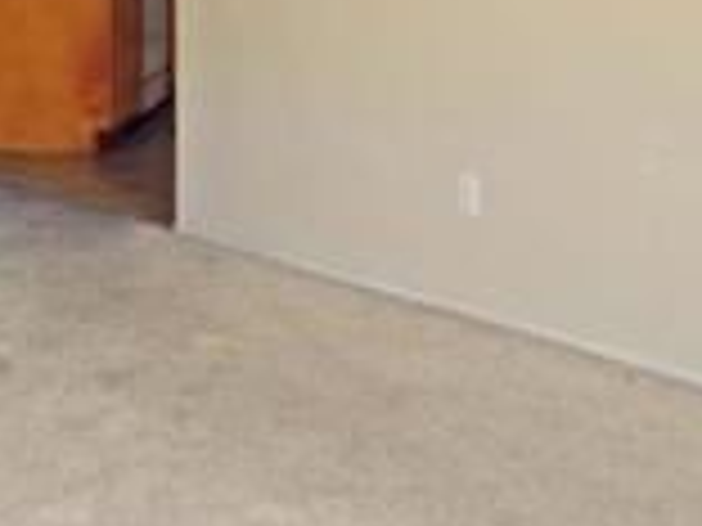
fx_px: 2150
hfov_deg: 17.1
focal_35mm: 106
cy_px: -342
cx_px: -297
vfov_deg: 13.0
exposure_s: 1/50
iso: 100
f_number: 3.5
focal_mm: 18
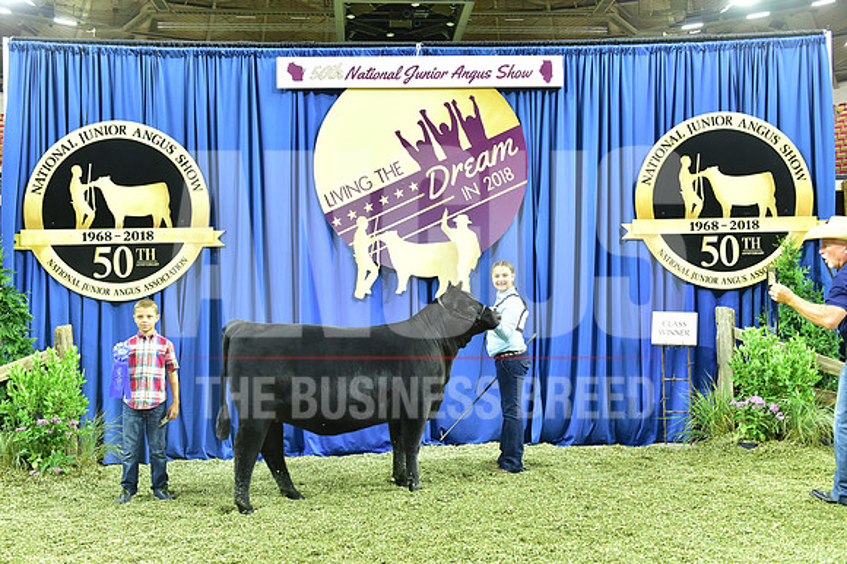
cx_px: 424
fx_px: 941
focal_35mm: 40
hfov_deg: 48.5
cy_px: 282
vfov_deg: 33.4
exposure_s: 1/160
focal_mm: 40
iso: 2500
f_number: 4.5
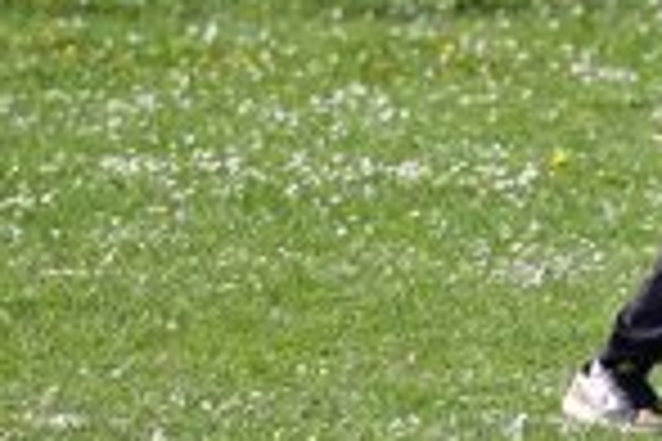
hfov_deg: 1.8
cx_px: 673
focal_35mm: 1150
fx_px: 21146
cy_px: 36
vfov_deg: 1.2
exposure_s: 1/3200
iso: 1000
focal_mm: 340
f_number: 7.1
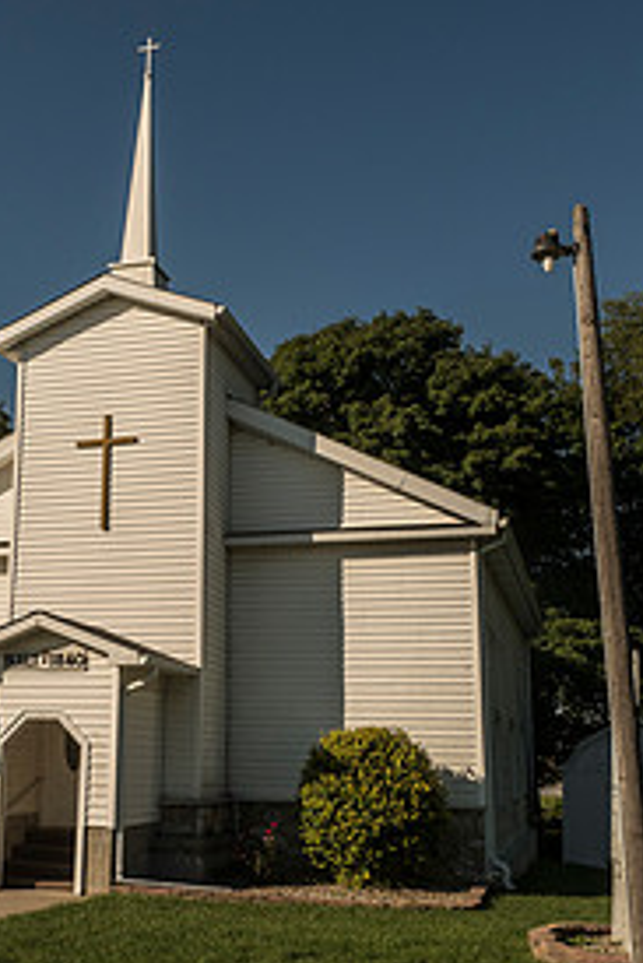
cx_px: 177
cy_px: 506
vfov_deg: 47.4
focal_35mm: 41
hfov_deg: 32.2
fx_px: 1097
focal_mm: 12
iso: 250
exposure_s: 1/800
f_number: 9
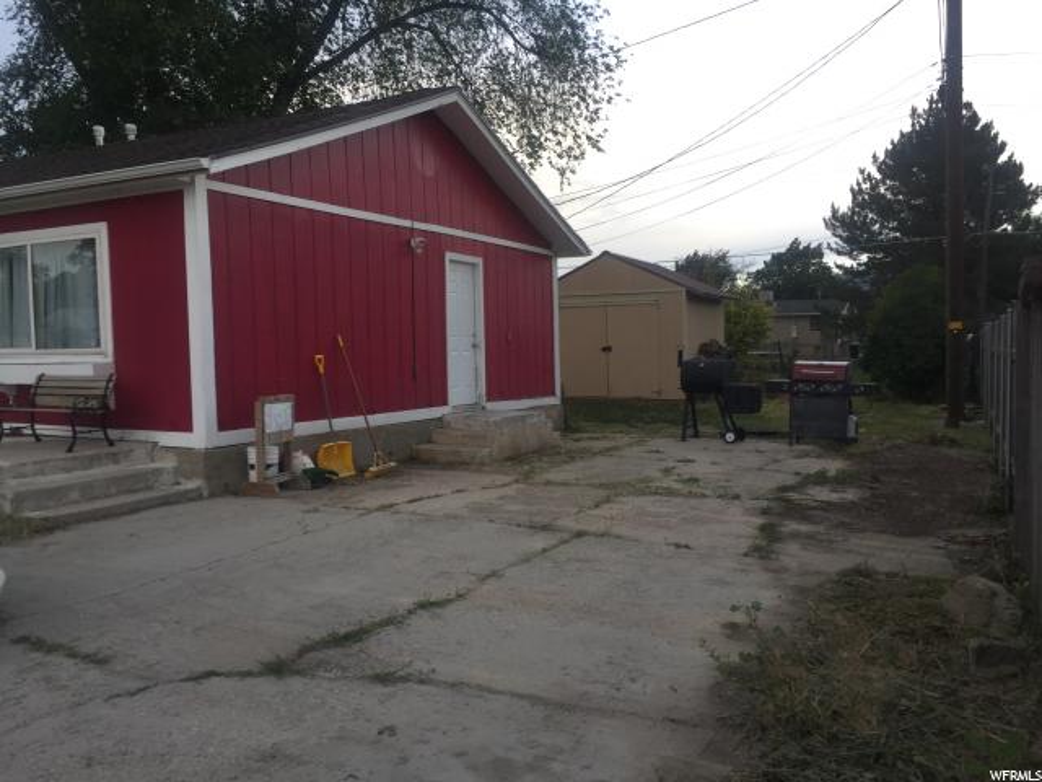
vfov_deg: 48.2
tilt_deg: -4.8
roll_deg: -0.3
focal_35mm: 29
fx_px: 873
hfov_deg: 61.7
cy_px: 391
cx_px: 521
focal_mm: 4.15
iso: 32
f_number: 2.2
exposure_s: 1/159
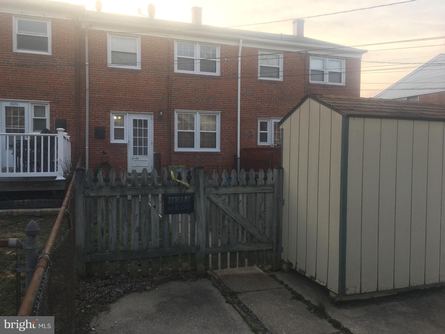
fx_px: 373
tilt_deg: -3.6
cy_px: 167
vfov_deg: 48.2
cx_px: 222
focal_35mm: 29
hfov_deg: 61.7
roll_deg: +1.4
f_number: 2.2
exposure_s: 1/120
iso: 32
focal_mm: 4.15
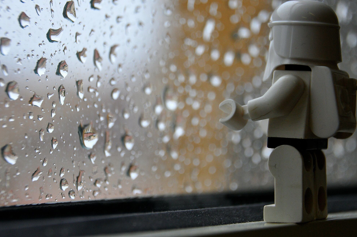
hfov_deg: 16.9
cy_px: 98
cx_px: 170
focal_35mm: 121
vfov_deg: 11.3
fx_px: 1198
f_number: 5.3
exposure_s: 1/161
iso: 640
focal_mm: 66
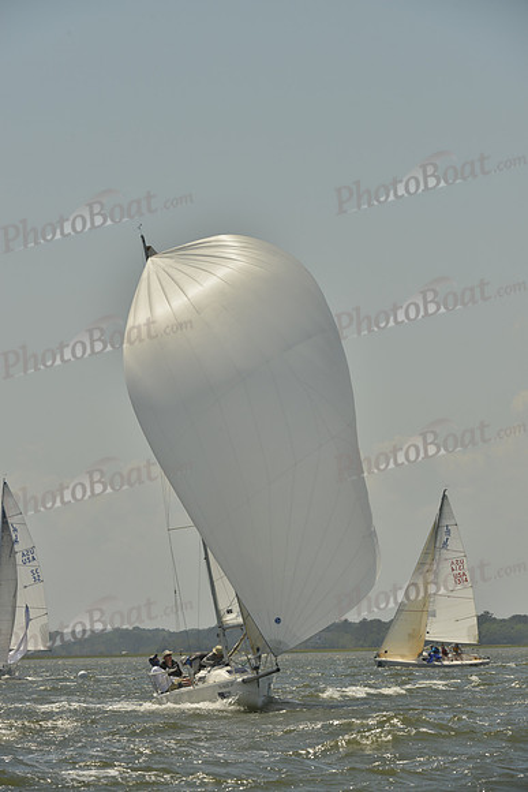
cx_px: 264
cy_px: 396
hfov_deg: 6.2
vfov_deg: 9.4
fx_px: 4837
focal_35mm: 220
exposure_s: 1/1250
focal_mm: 220
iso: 280
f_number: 11
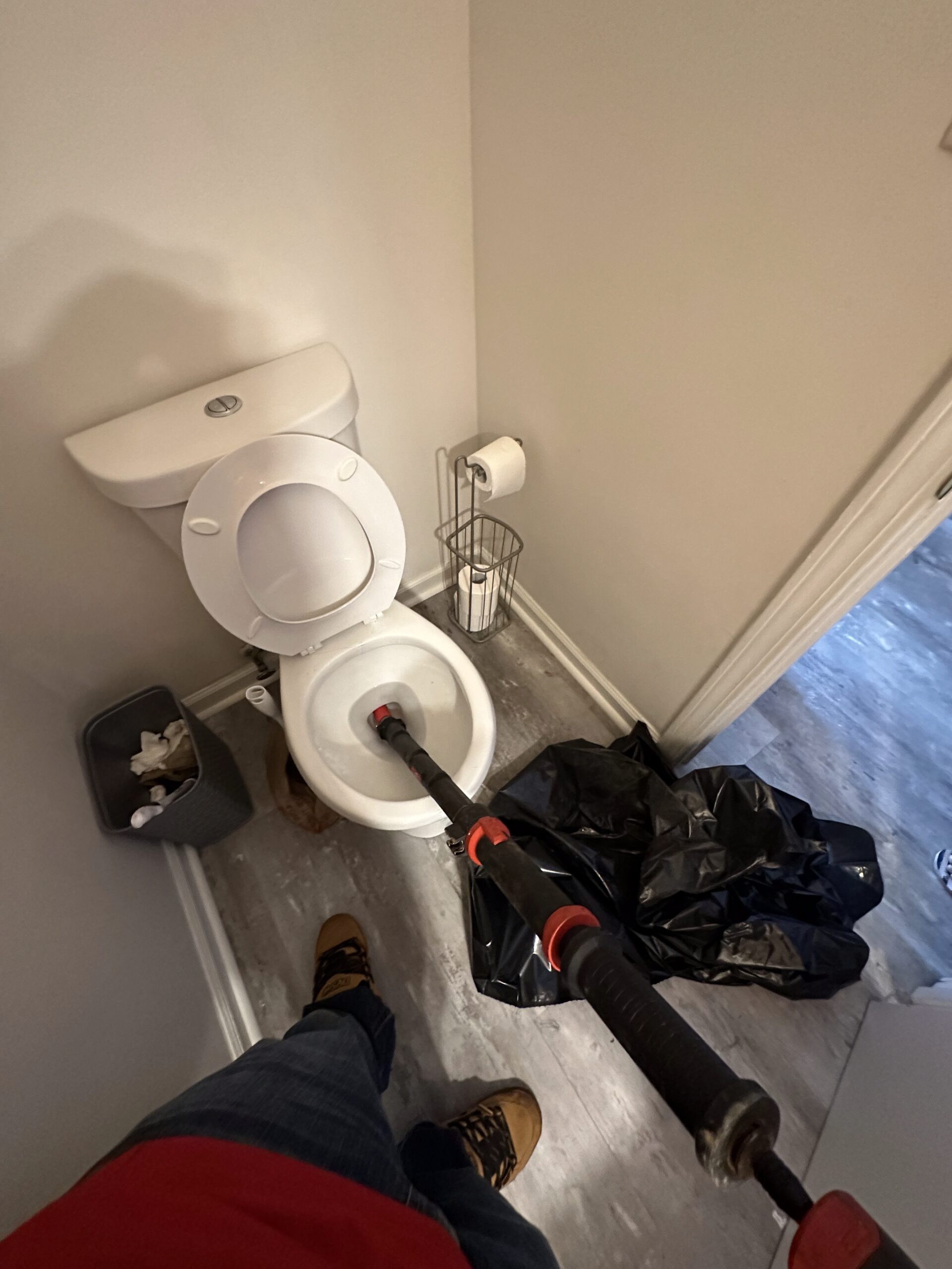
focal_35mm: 14
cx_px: 476
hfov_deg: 85.7
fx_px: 513
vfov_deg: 102.1
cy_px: 634
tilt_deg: -57.5
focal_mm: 2.22
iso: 1000
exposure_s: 1/60
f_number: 2.2
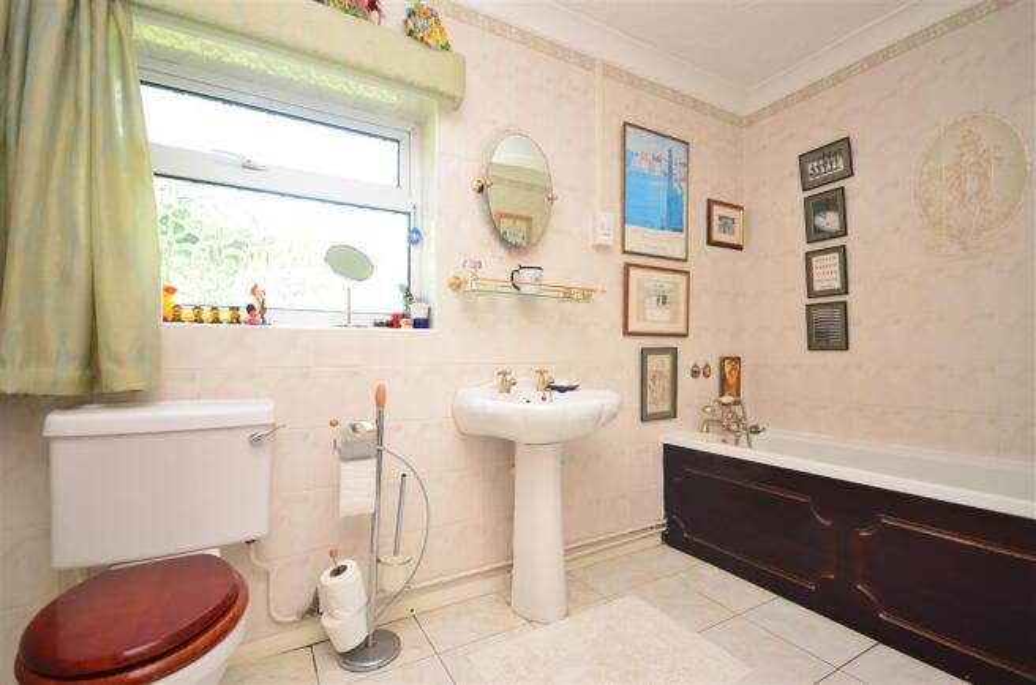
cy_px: 342
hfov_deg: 95.1
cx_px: 518
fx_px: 474
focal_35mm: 16
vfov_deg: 71.8
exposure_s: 1/25
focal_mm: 11
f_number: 5
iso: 200
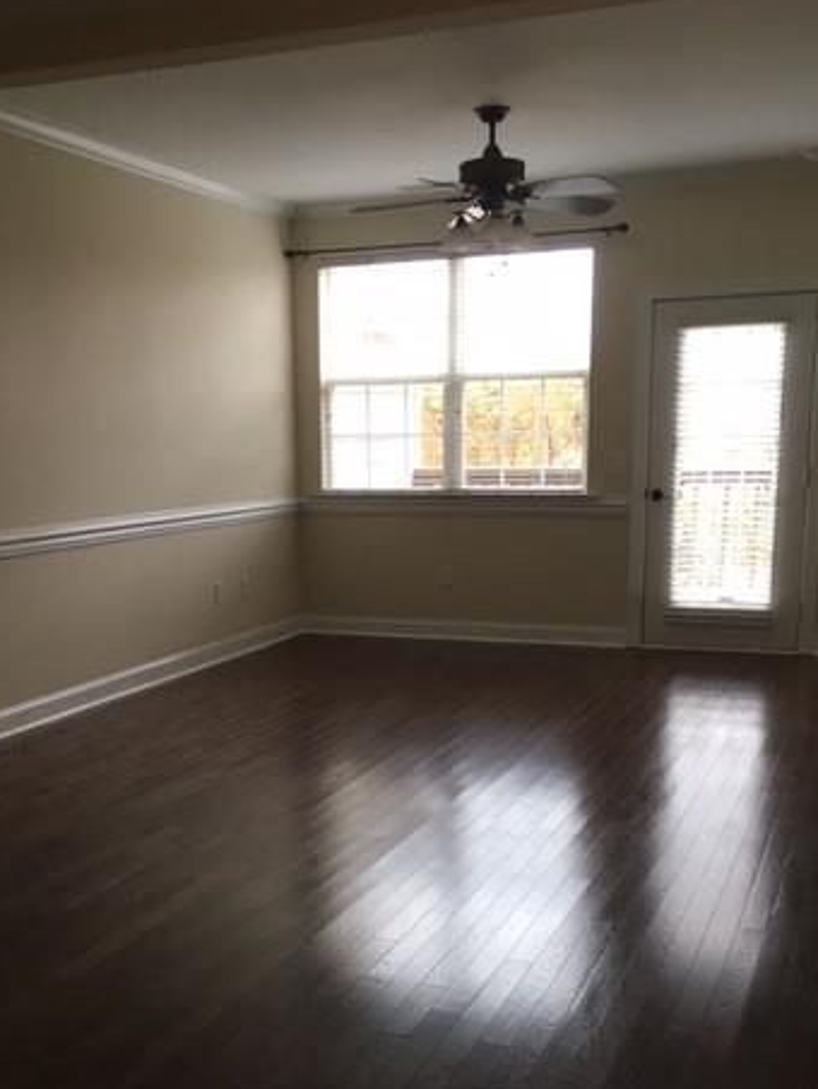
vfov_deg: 45.1
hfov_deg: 35.1
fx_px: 1291
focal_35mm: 41
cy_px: 719
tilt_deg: -13.0
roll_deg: +0.5
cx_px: 356
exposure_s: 1/30
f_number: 2.2
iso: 80
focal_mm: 4.15
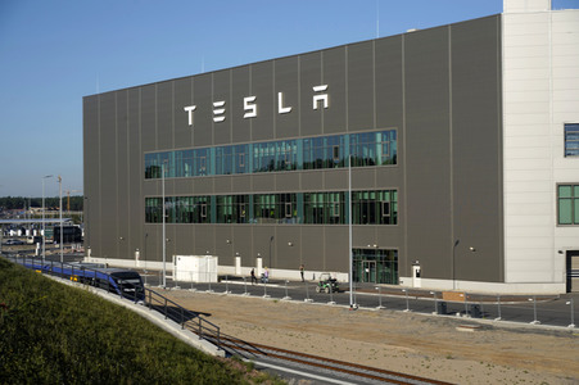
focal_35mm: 75
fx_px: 1205
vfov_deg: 18.2
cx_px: 290
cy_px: 192
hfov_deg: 27.0
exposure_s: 1/400
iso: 100
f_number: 9
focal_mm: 75
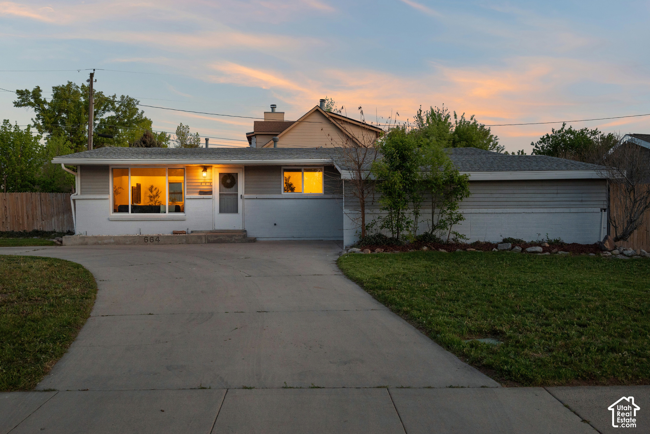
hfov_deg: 61.9
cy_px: 217
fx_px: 542
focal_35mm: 30
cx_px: 325
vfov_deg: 43.6
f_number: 6.3
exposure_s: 1/100
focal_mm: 30
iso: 1250
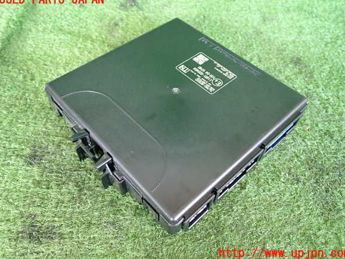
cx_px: 175
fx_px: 289
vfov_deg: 48.2
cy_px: 127
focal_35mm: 29
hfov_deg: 61.7
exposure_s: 1/30
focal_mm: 5.05
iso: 320
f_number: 2.2
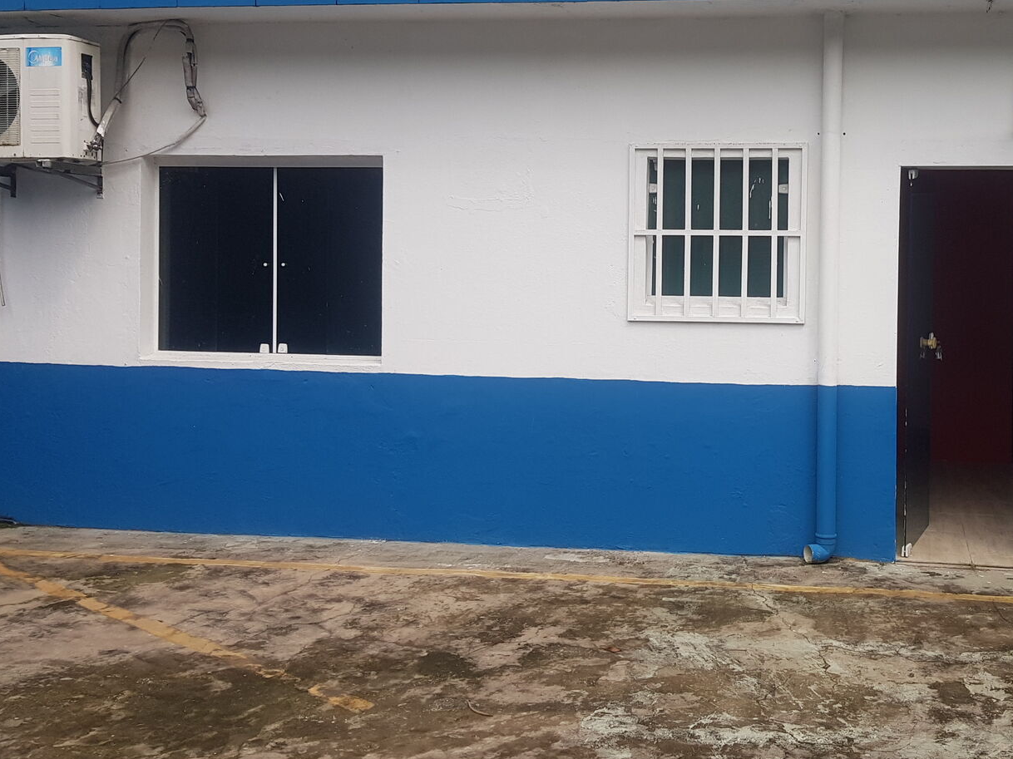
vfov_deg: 34.9
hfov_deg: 44.9
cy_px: 278
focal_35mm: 41
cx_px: 700
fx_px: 1200
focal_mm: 4.2
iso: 40
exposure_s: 1/1348
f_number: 1.7
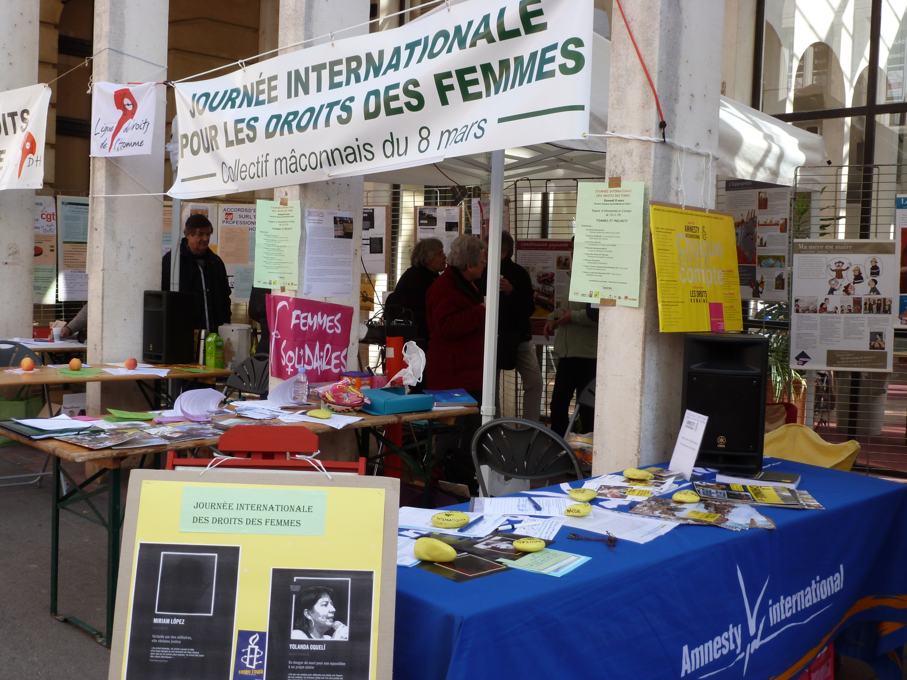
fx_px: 996
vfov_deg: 37.7
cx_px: 454
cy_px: 340
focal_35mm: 38
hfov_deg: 49.0
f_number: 3.8
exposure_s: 1/200
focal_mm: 6.8
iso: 100
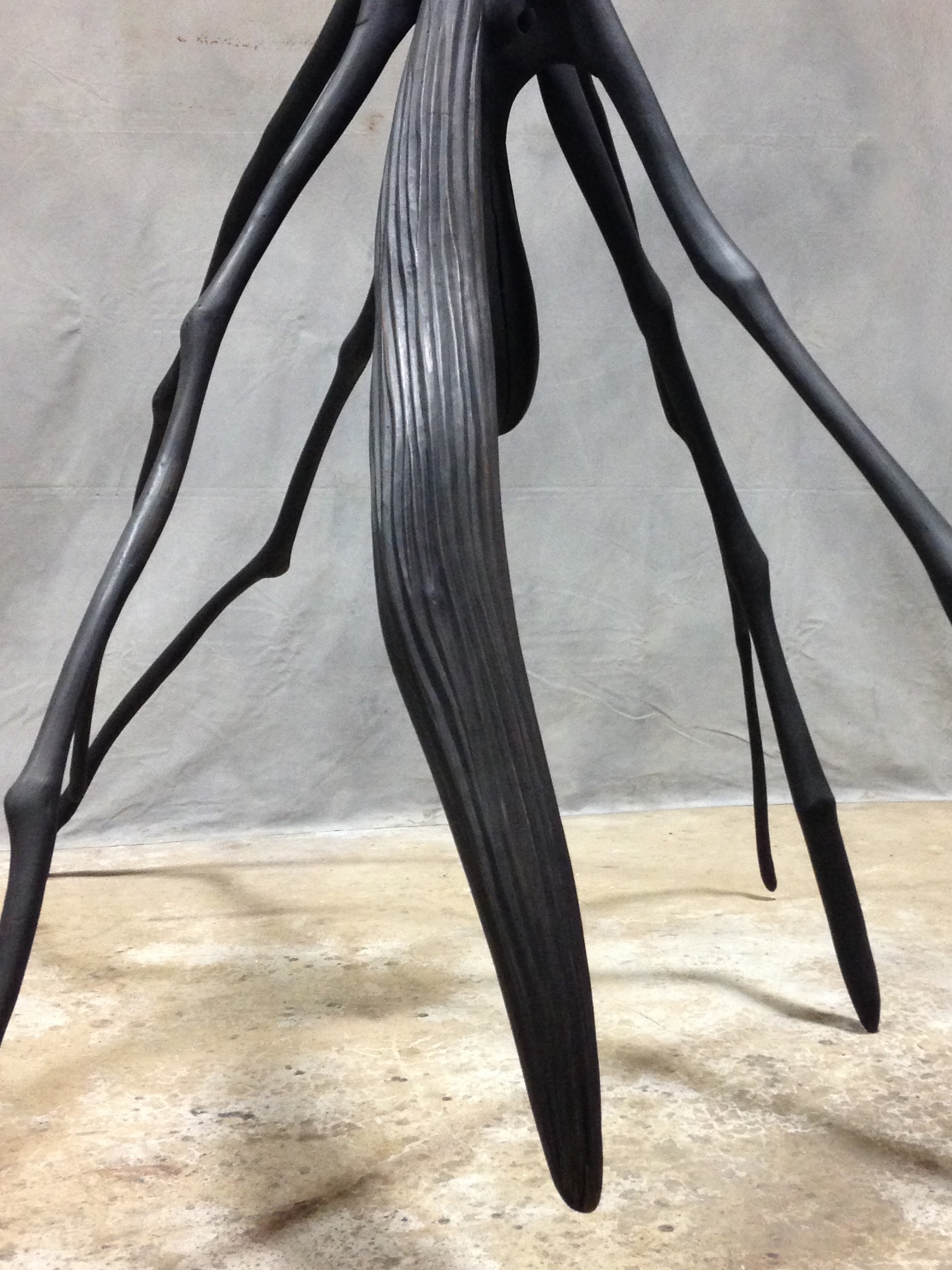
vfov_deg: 37.5
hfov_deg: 28.5
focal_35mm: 51
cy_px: 600
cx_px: 530
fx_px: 1870
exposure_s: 1/20
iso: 250
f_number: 2.4
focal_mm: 4.12
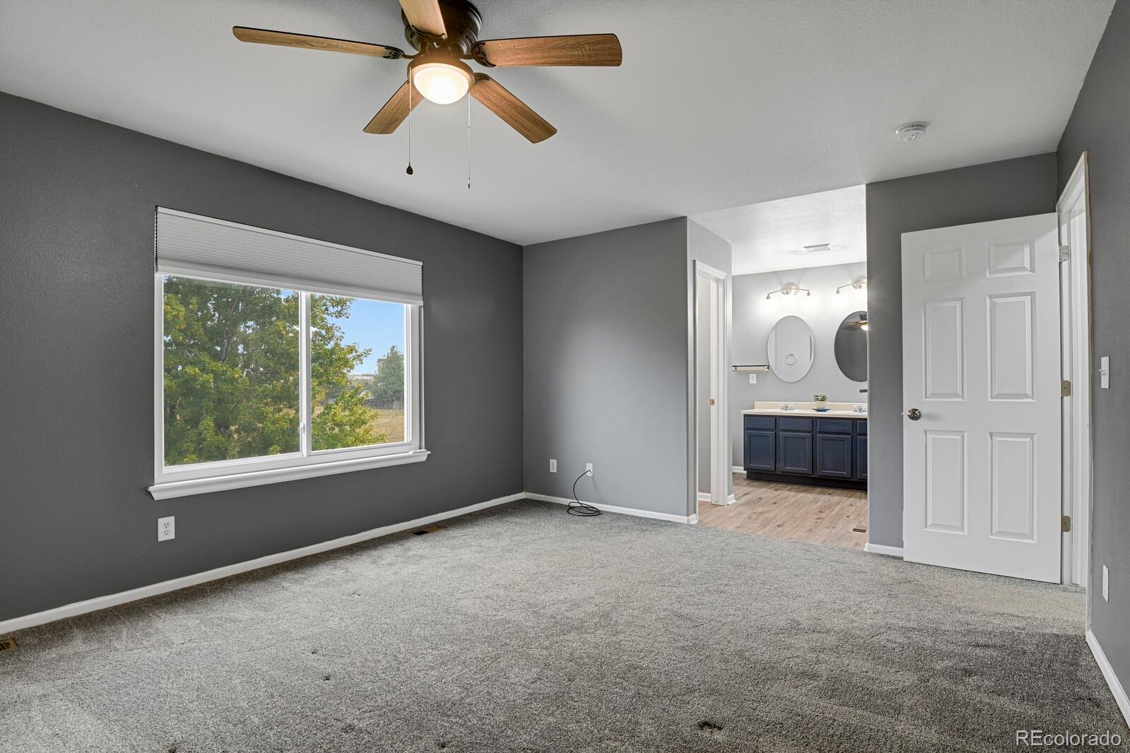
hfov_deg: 93.3
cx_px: 565
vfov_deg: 70.4
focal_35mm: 17
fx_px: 534
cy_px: 376
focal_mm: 17
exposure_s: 5
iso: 250
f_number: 8
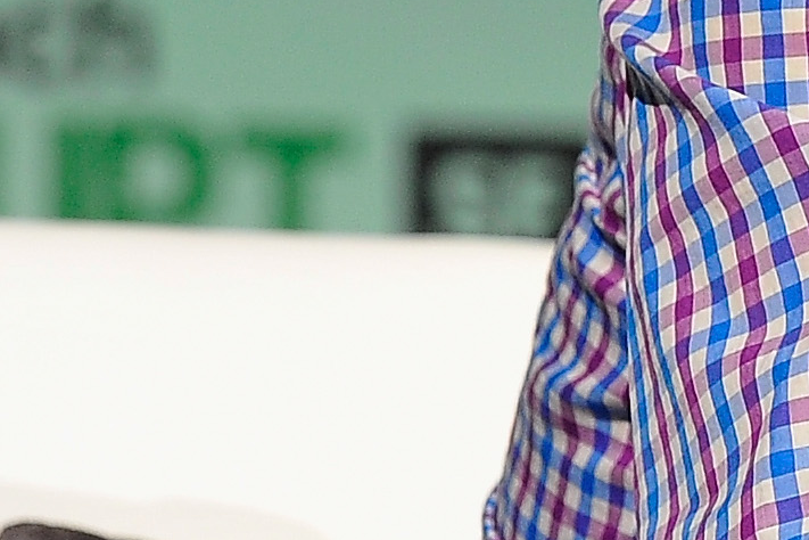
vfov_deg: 2.1
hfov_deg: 3.1
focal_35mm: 670
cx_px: 1766
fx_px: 15055
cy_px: -223
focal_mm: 112
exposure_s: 1/400
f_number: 5.6
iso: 1250
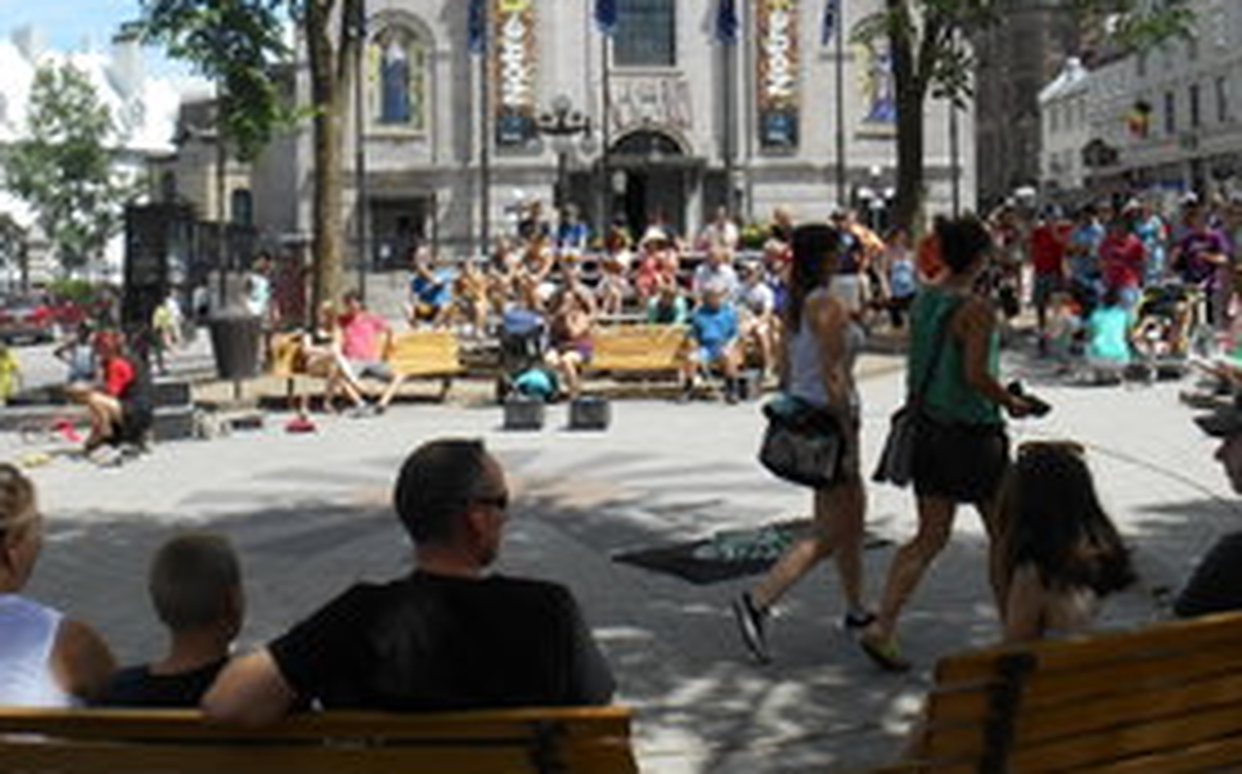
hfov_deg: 49.3
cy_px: 216
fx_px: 1353
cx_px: 576
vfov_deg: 31.5
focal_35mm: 40
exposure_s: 1/640
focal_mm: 4.7
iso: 80
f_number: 3.4
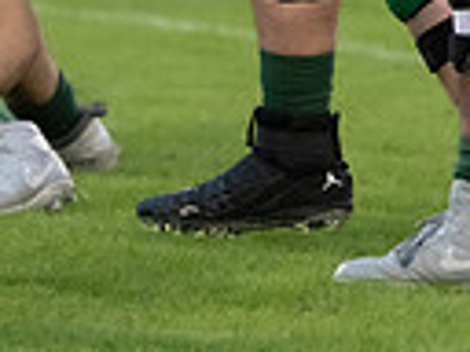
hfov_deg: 1.5
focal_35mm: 1291
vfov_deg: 1.2
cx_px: 624
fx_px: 17529
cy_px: -321
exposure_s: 1/1250
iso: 6400
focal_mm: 297
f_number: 5.6
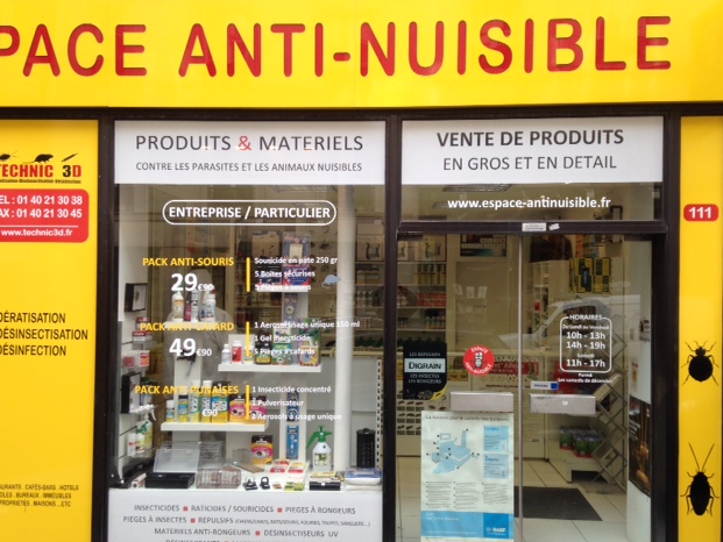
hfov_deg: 53.9
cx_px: 354
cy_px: 274
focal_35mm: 34
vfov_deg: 41.8
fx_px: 710
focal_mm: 4.12
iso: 50
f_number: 2.4
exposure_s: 1/135
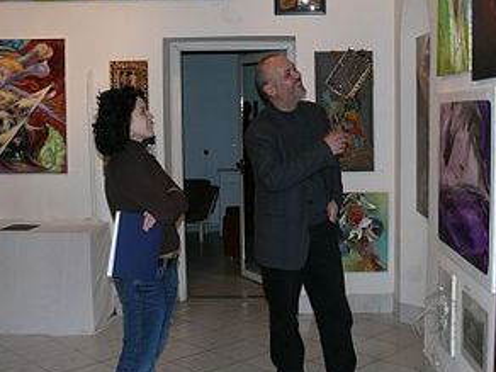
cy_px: 185
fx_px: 688
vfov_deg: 30.3
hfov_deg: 39.2
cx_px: 326
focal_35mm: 48
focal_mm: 7.4
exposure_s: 1/30
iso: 100
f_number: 2.8
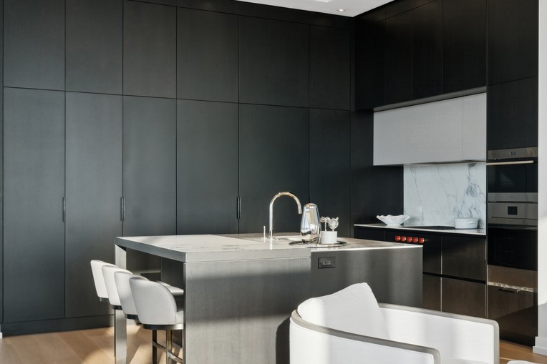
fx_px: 805
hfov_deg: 33.8
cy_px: 197
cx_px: 563
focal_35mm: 53
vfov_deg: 25.5
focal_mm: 25
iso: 320
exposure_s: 1/125
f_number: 9
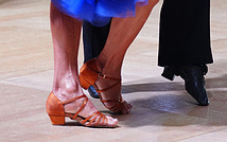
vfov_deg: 5.6
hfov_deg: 9.2
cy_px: -155
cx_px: 116
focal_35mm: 229
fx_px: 1417
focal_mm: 83
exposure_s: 1/400
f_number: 2.8
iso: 800
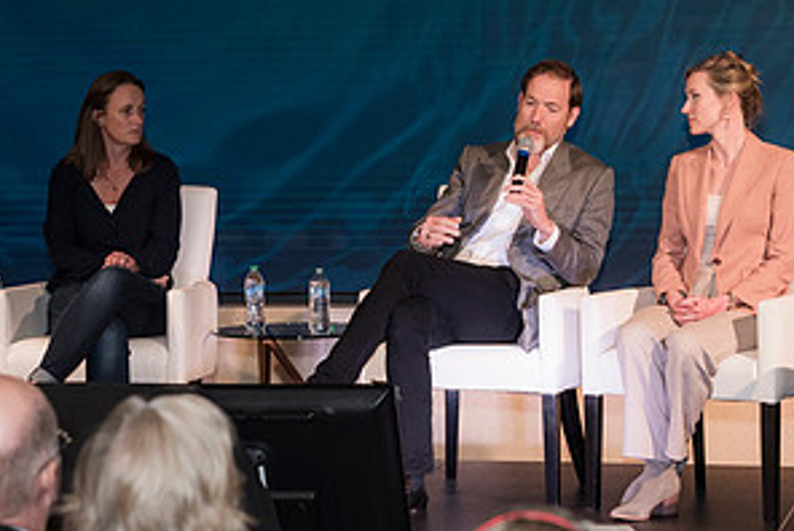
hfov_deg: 15.0
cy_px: 109
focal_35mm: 137
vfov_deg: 10.0
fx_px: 3025
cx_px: 362
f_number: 5
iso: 800
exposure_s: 1/125
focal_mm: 70
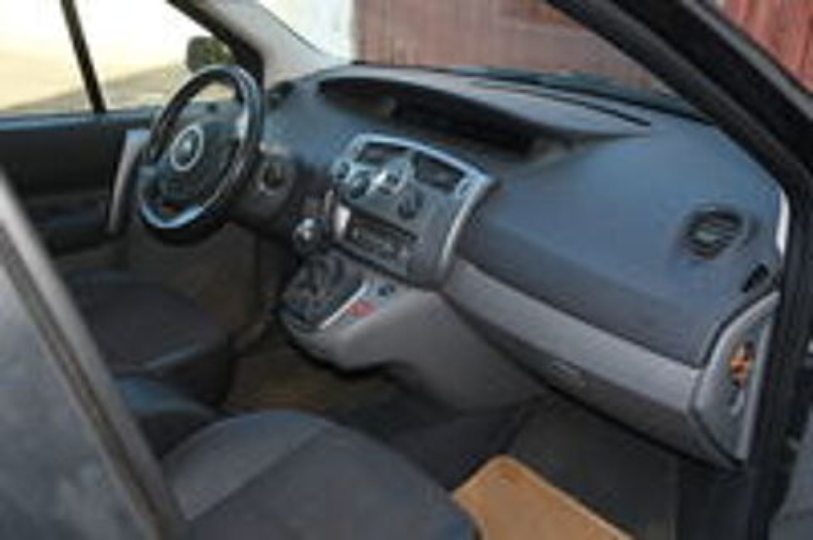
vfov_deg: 34.1
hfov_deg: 49.6
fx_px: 880
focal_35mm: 39
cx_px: 406
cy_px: 270
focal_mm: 26
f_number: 4
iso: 100
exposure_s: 1/60
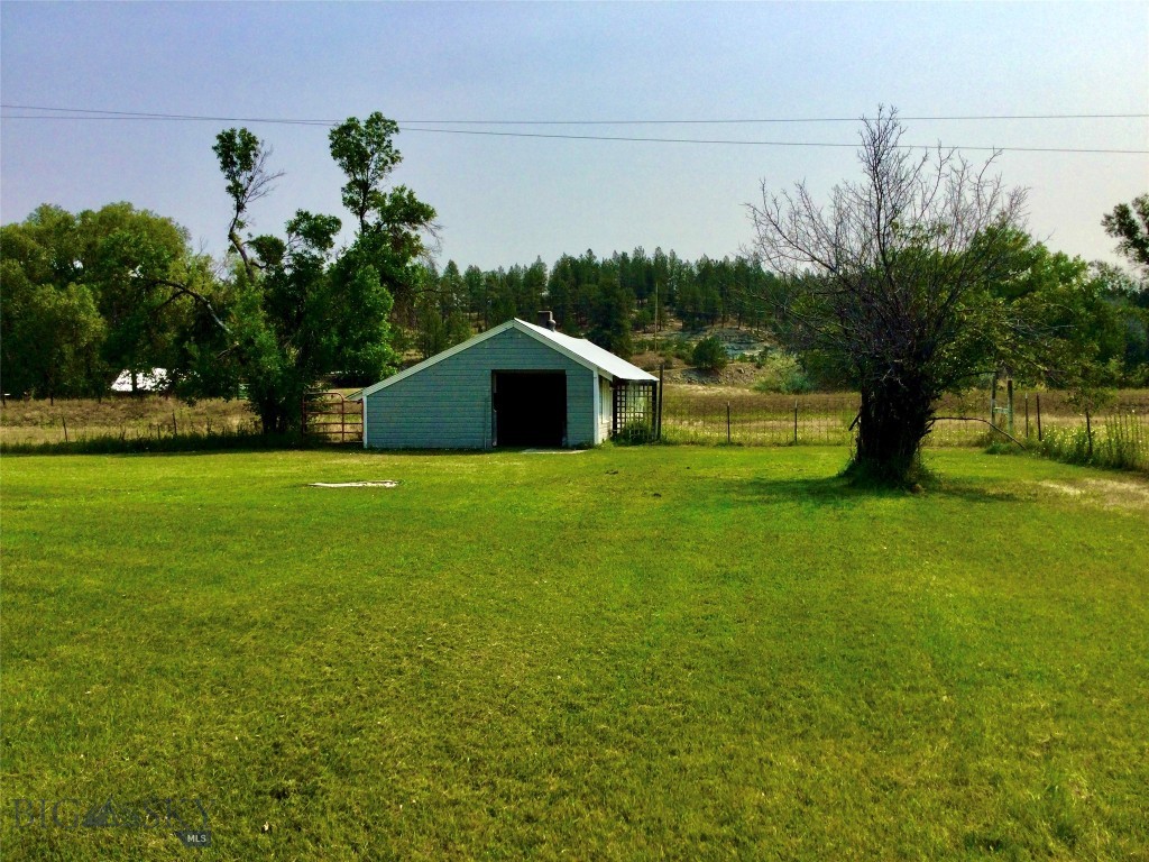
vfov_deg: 45.4
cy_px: 431
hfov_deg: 58.4
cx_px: 574
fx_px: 1029
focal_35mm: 31
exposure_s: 1/2398
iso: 25
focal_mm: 3.3
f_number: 2.4
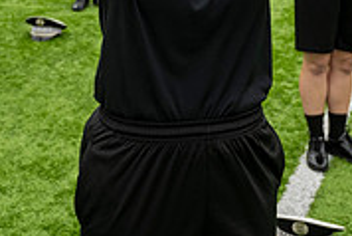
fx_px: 763
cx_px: 192
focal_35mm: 78
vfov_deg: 15.8
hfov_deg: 26.0
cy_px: -144
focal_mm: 24
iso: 320
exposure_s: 1/200
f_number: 4
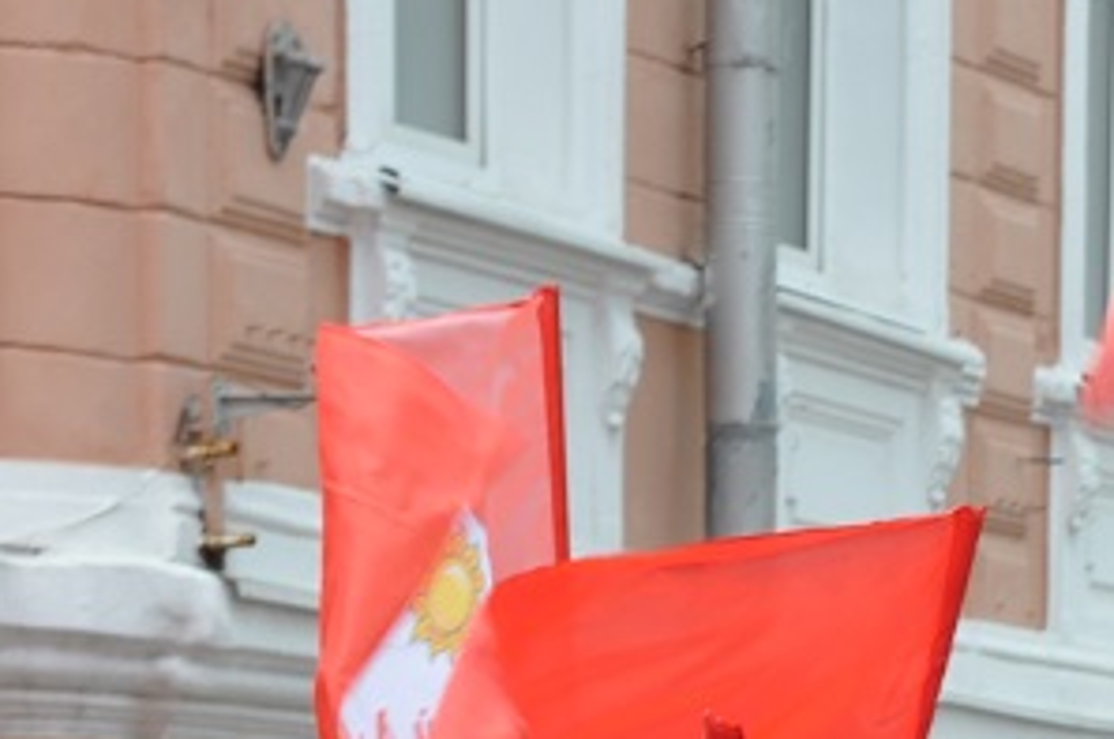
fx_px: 7631
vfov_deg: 5.5
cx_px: 1810
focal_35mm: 247
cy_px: 1300
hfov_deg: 8.1
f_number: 10
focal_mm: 38
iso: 200
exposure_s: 1/100
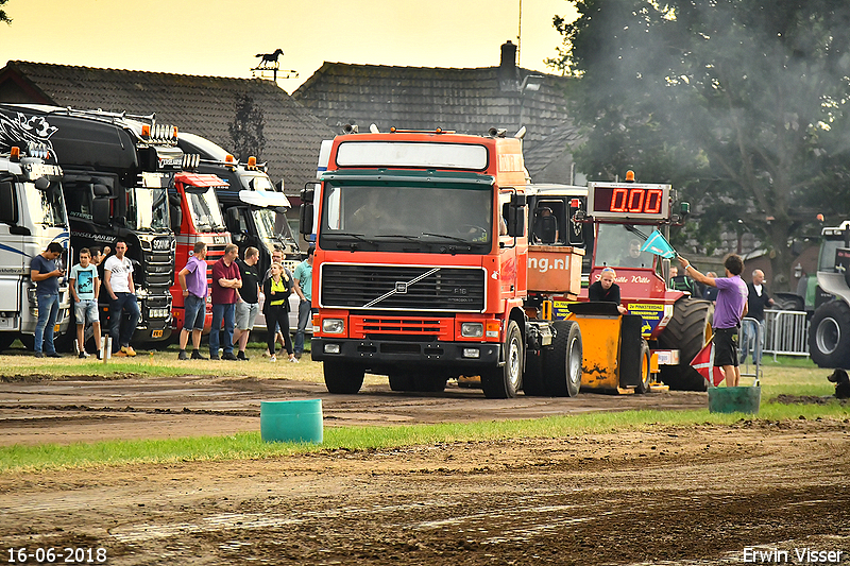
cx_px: 425
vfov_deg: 4.2
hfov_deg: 6.2
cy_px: 283
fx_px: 7790
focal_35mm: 330
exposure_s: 1/2000
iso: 1250
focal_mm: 220
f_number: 5.6
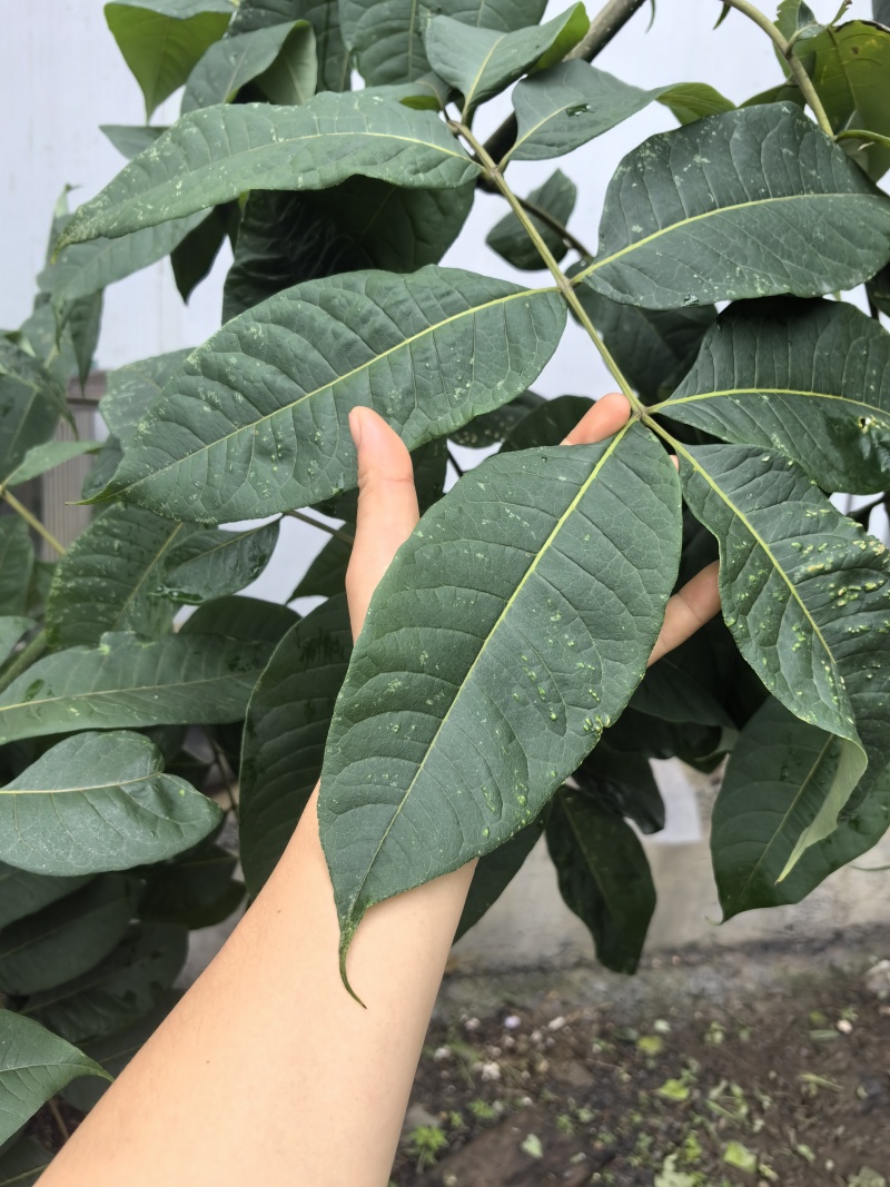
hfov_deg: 51.3
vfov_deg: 65.3
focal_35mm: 27
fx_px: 926
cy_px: 594
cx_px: 445
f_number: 2
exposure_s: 1/254
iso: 50
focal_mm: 6.35
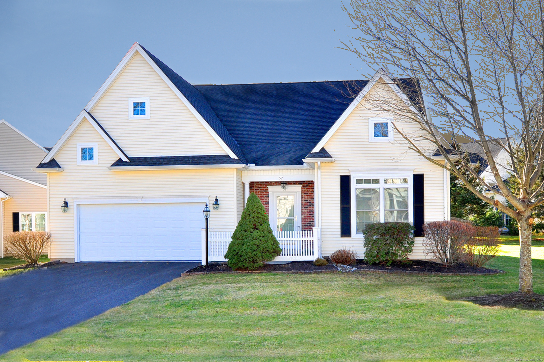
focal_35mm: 30
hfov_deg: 62.0
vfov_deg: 43.5
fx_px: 453
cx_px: 272
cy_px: 181
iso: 320
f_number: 8
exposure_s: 1/160
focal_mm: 20
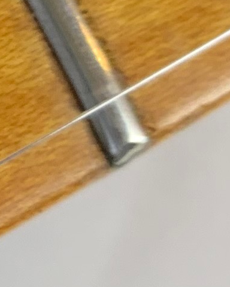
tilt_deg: -70.8
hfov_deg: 6.4
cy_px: -26
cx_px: -550
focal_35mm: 213
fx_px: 1812
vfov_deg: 9.0
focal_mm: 4.25
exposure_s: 1/50
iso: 100
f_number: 1.8
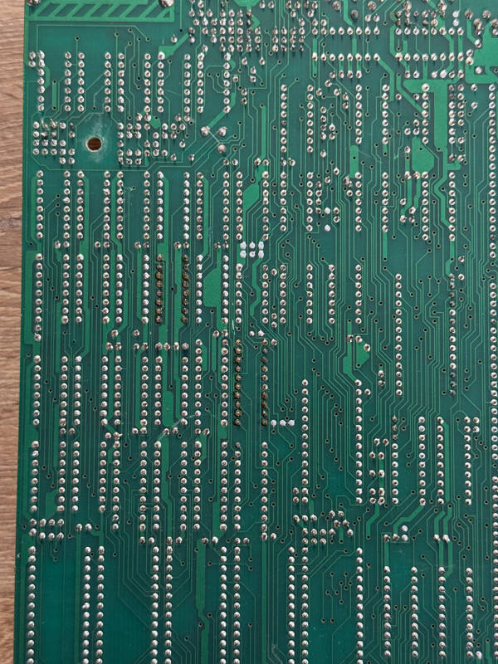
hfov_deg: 30.3
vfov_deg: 39.7
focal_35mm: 48
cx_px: 249
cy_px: 332
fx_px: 921
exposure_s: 1/434
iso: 80
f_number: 1.8
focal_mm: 6.8
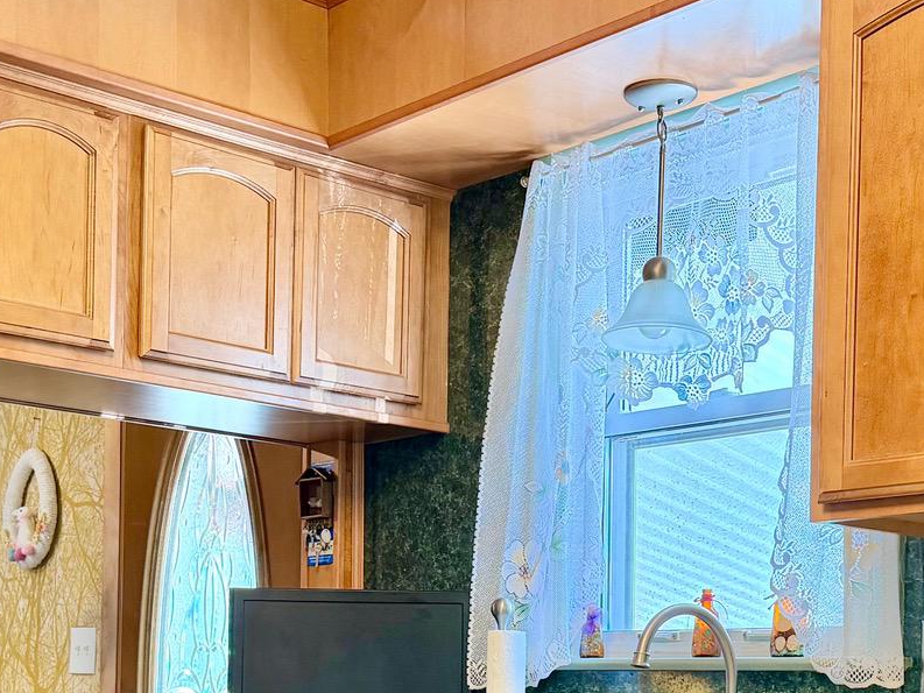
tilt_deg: +1.9
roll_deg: -1.1
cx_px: 506
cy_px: 637
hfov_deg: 31.2
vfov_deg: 23.0
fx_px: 1655
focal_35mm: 62
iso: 250
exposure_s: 1/60
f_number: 1.78
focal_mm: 6.76
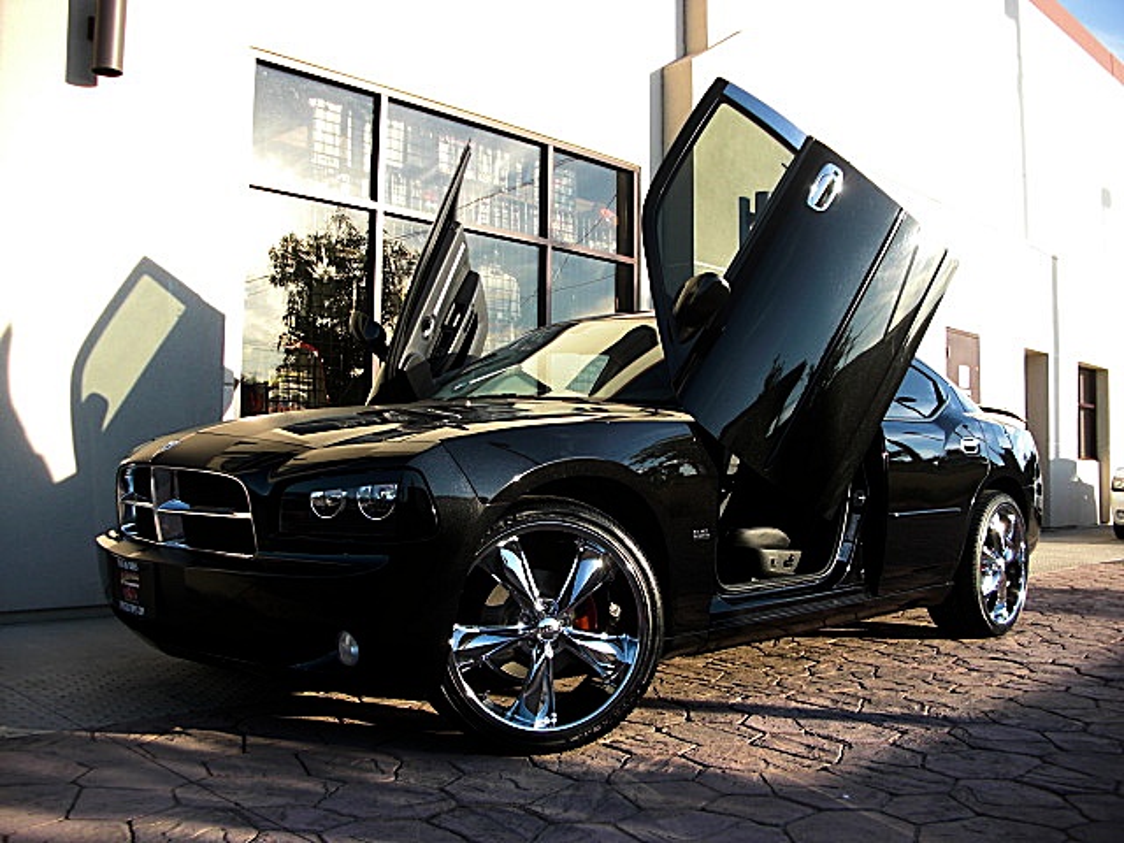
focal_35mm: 36
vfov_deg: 39.7
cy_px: 422
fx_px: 1169
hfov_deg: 51.4
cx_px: 562
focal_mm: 6.3
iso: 50
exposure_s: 1/200
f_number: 2.8
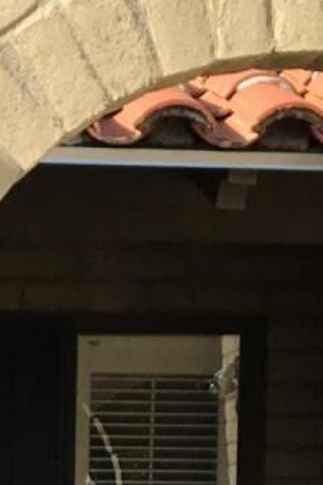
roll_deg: -1.3
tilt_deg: -1.0
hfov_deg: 8.0
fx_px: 2304
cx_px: -44
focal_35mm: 171
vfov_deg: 11.6
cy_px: 680
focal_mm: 3.99
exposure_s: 1/1053
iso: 20
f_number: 1.8
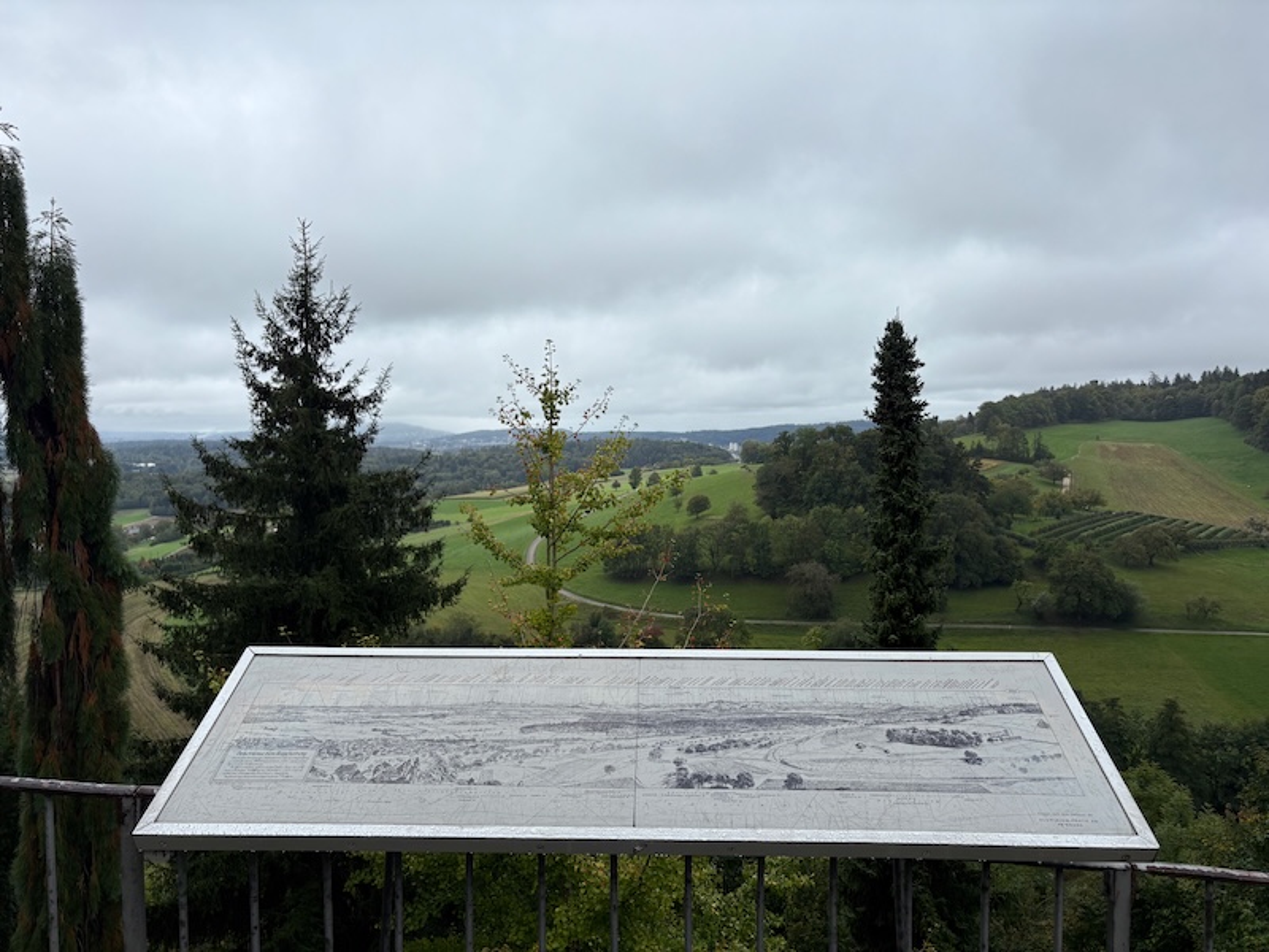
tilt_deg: -2.5
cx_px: 634
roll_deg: +0.1
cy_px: 476
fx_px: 953
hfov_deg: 67.3
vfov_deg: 53.1
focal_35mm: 26
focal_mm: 5.96
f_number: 1.6
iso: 50
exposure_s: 1/1451
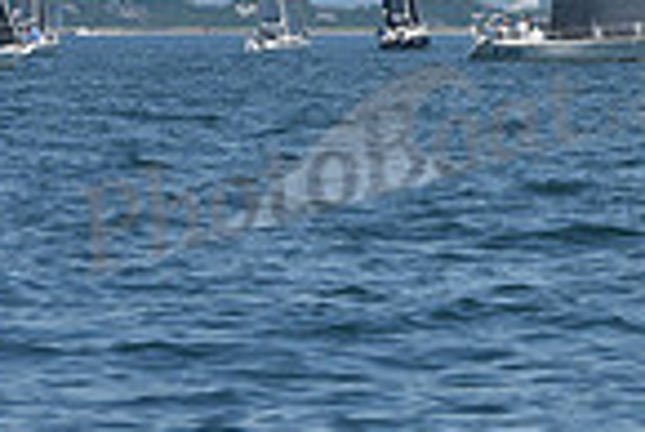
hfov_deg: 4.9
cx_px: 939
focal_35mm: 420
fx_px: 7532
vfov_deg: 3.3
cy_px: -136
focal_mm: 105
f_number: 9
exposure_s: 1/1600
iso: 320
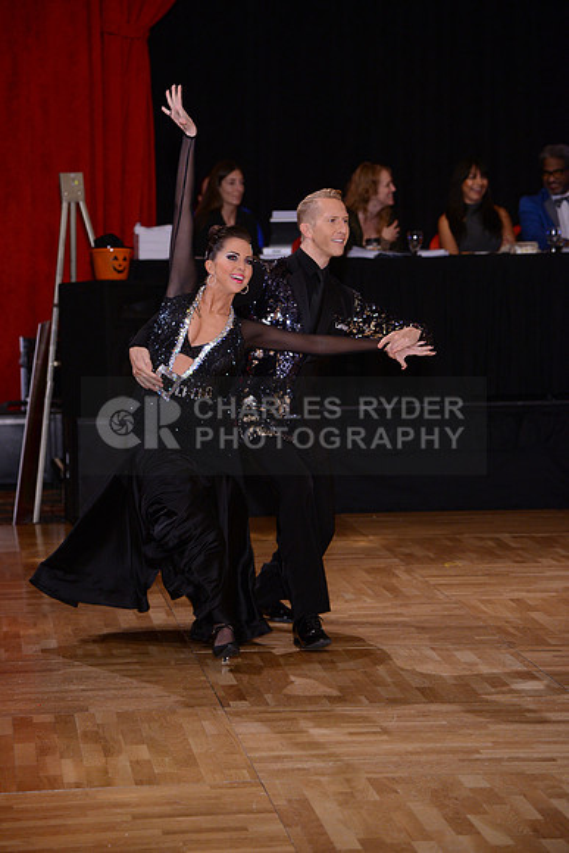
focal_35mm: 120
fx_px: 2843
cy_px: 426
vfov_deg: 17.1
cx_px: 284
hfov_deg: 11.4
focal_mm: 120
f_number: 4
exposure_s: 1/250
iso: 1600
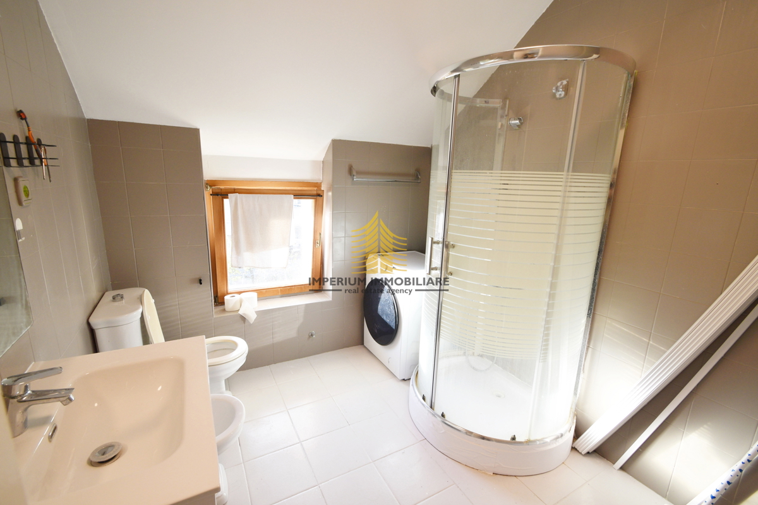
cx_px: 379
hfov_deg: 100.4
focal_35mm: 15
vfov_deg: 77.3
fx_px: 316
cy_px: 252
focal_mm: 10
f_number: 6.3
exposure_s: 1/25
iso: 160
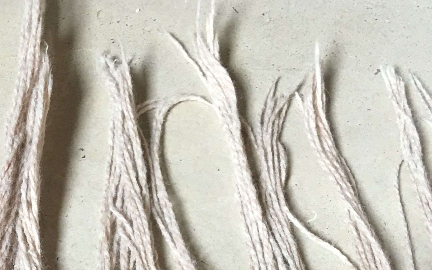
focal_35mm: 74
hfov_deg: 27.5
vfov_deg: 16.5
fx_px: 871
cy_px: 366
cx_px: 107
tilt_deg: -57.8
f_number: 2.2
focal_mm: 4.15
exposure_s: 1/17
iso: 50
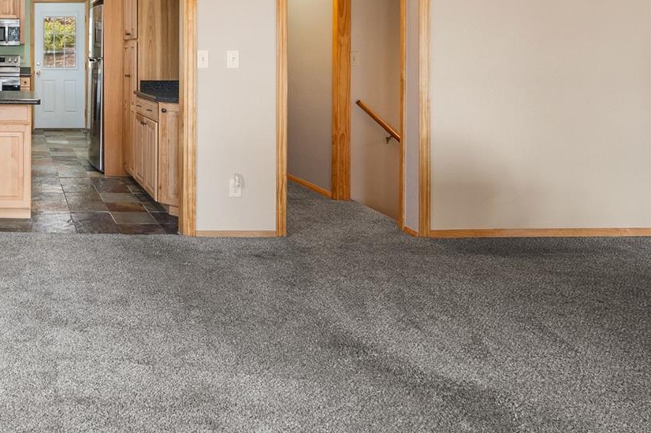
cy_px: 70
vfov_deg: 40.1
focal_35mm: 31
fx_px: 560
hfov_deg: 50.6
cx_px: 22
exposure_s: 1/125
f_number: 8
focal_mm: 16
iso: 200
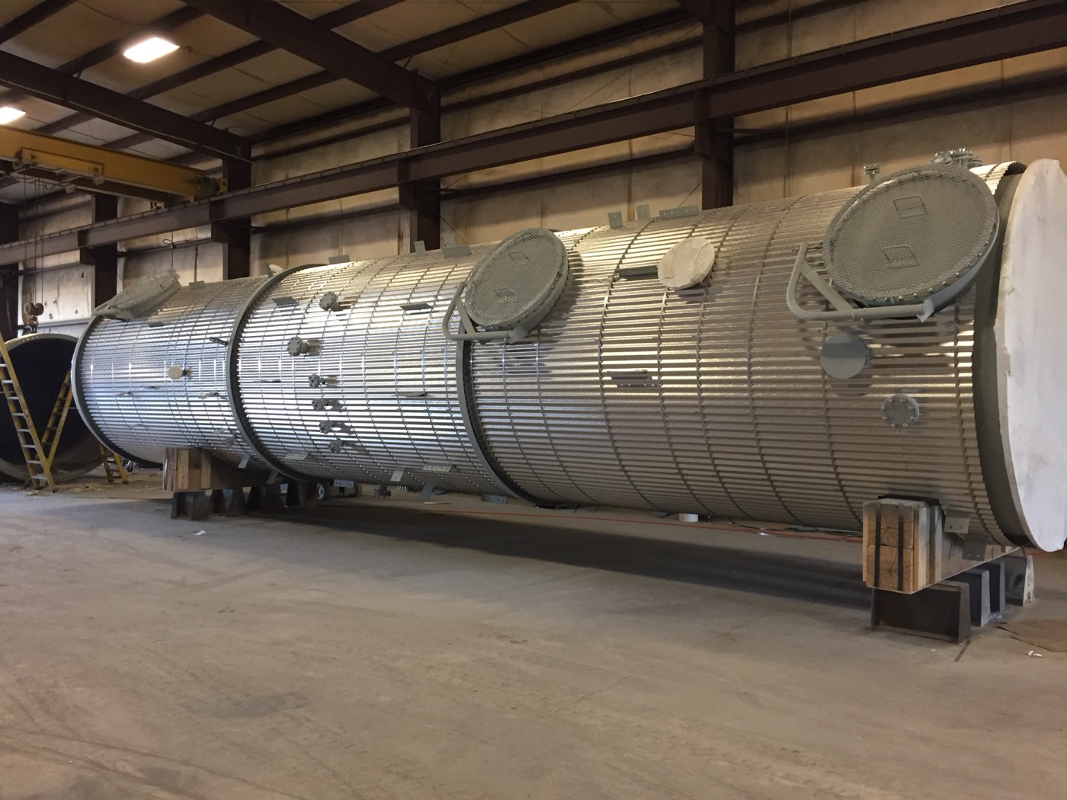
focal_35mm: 29
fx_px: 894
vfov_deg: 48.2
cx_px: 534
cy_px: 400
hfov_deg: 61.7
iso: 125
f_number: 2.2
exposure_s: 1/30
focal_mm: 4.15
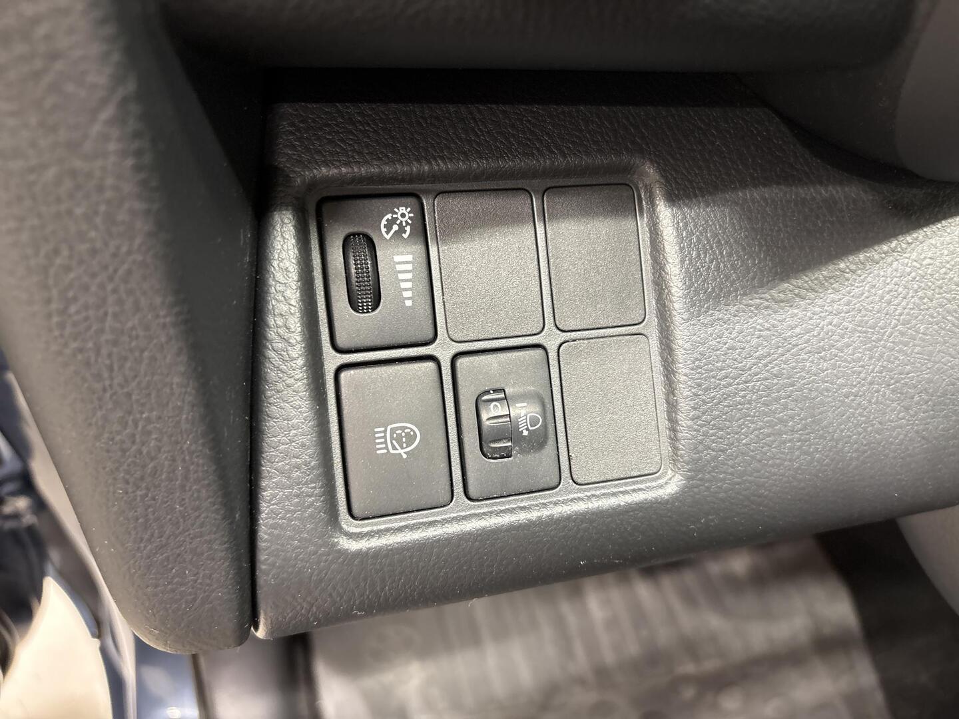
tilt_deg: -57.1
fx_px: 720
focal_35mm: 26
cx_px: 480
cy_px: 360
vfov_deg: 53.1
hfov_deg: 67.3
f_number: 1.6
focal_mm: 5.96
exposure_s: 1/33
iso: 320
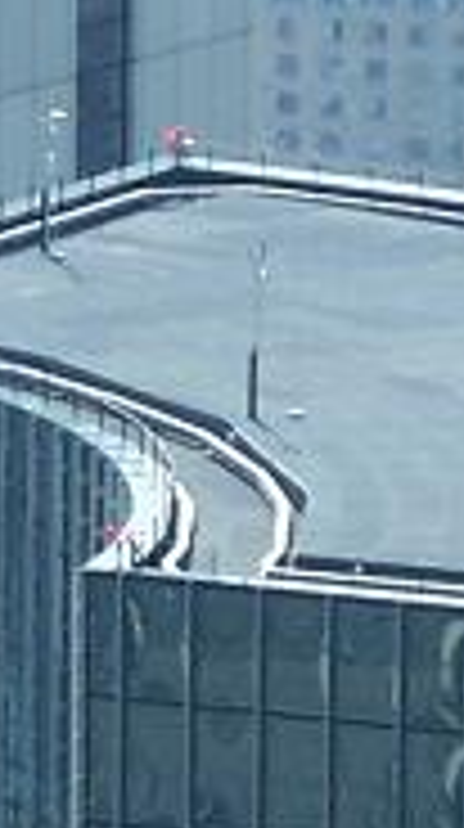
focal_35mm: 716
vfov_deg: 3.0
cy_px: 209
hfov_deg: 1.7
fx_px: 15719
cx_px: -529
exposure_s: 1/750
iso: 80
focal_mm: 19.4
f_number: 3.2
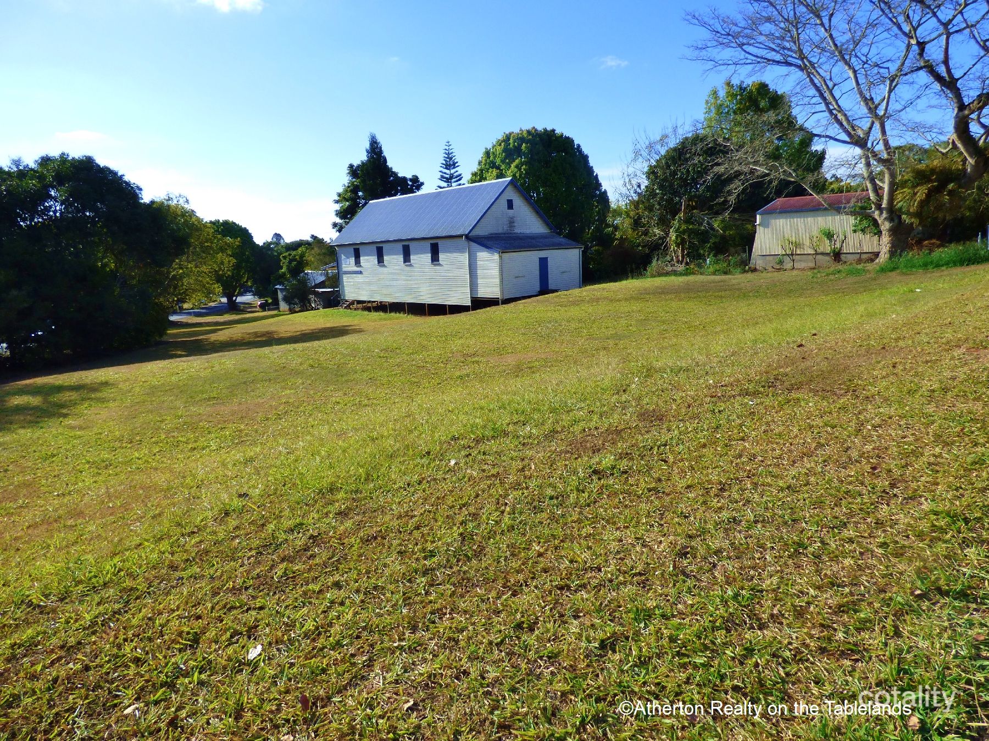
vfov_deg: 66.0
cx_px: 494
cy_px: 370
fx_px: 571
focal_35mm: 20
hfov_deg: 81.7
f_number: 2.8
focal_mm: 3.58
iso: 100
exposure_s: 1/1000
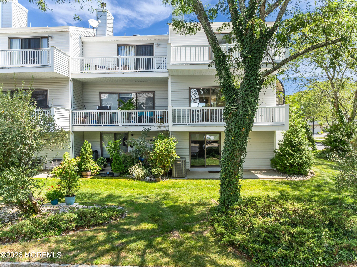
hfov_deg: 71.6
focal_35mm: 24
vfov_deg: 56.8
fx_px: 247
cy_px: 134
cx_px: 178
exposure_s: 1/800
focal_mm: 12.29
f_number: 2.8
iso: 150
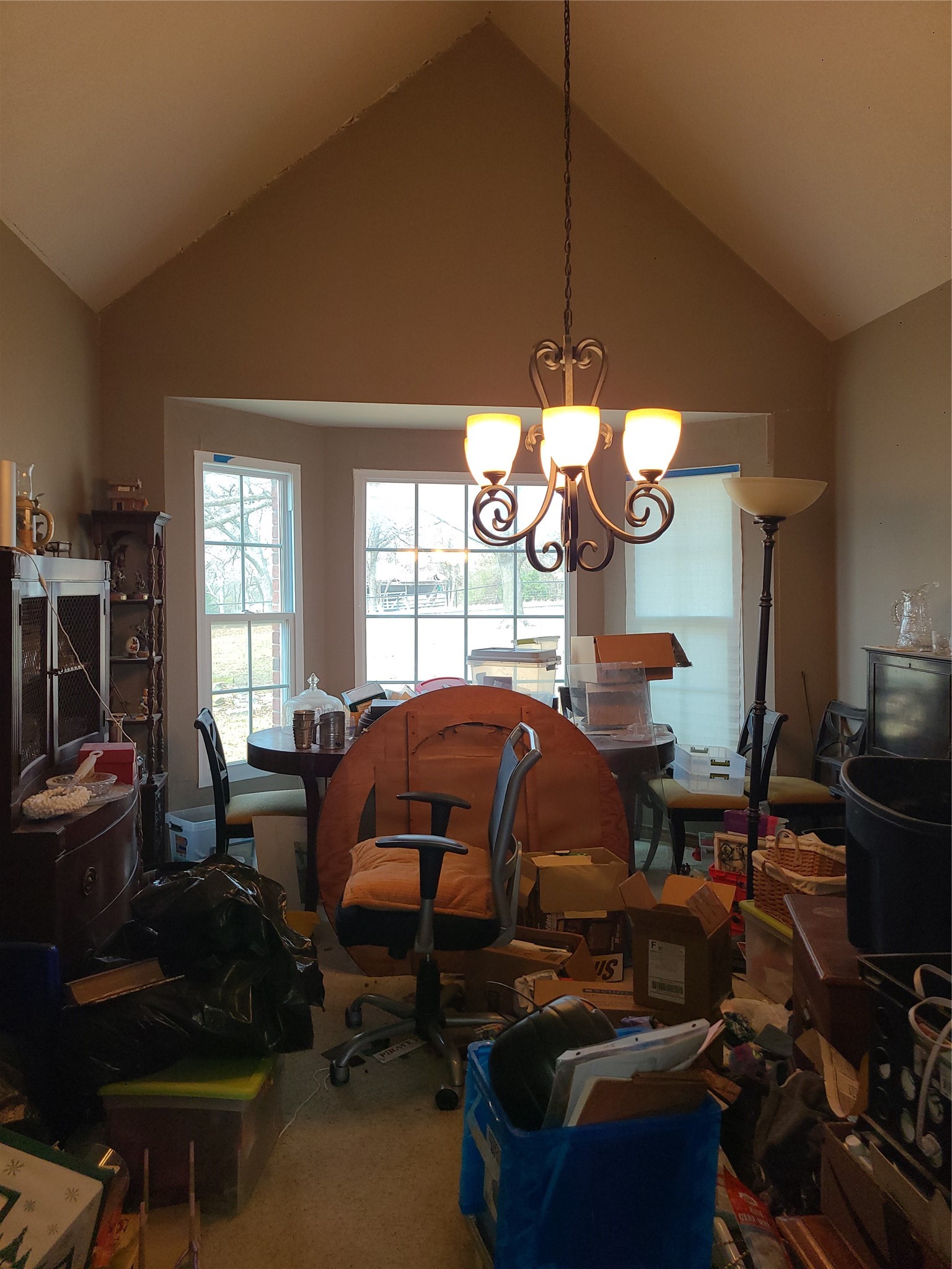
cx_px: 476
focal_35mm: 26
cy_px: 634
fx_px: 953
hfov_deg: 53.1
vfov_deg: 67.3
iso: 80
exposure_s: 1/120
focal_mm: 5.4
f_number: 1.8
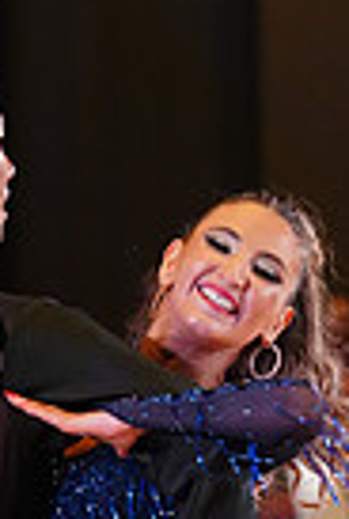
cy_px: 739
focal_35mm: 625
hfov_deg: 2.2
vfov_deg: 3.3
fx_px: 9042
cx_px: 131
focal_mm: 148
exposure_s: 1/400
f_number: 4
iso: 3200
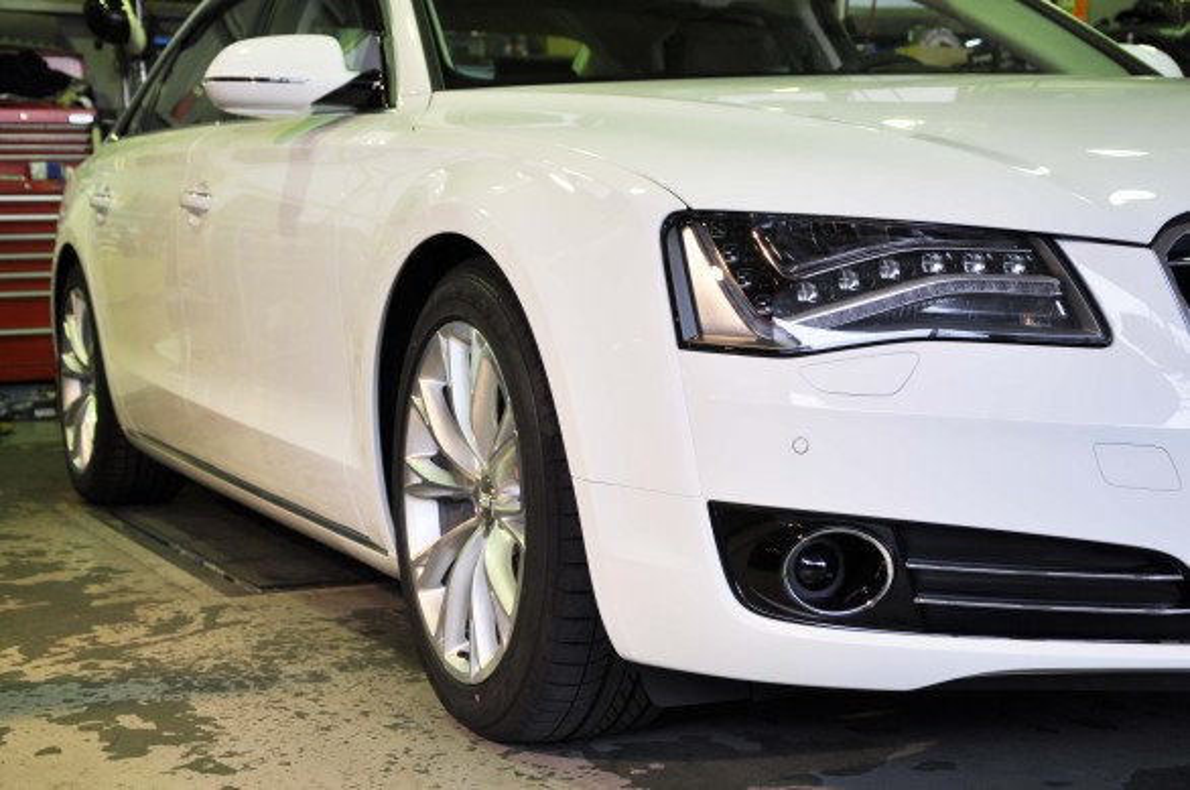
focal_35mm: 63
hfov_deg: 31.9
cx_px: 595
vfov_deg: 21.5
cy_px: 395
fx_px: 2080
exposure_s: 1/30
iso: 220
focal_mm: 42
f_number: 5.6
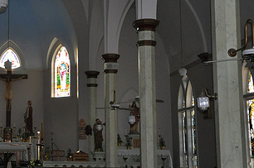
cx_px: 16
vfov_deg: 18.3
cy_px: 61
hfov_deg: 26.3
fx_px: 521
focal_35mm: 74
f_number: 4
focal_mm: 26
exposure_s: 1/60
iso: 800
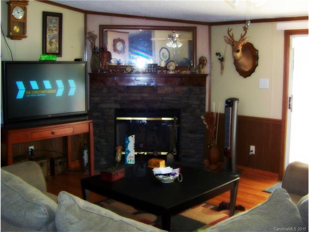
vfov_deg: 39.7
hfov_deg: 51.4
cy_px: 116
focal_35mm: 36
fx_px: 321
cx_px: 154
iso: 200
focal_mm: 5.85
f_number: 2.8
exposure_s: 1/30
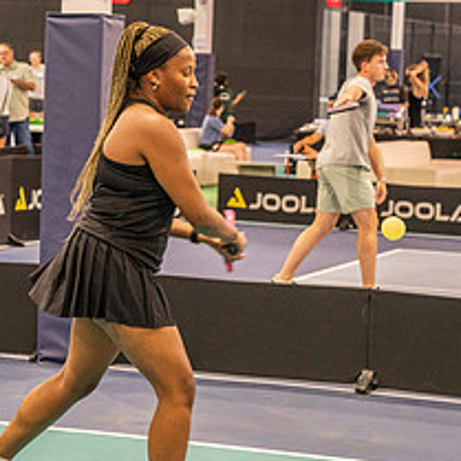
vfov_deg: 13.6
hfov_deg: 13.6
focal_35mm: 128
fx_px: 1929
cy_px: 232
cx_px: 170
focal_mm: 70
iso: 5000
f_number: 4.5
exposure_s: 1/250
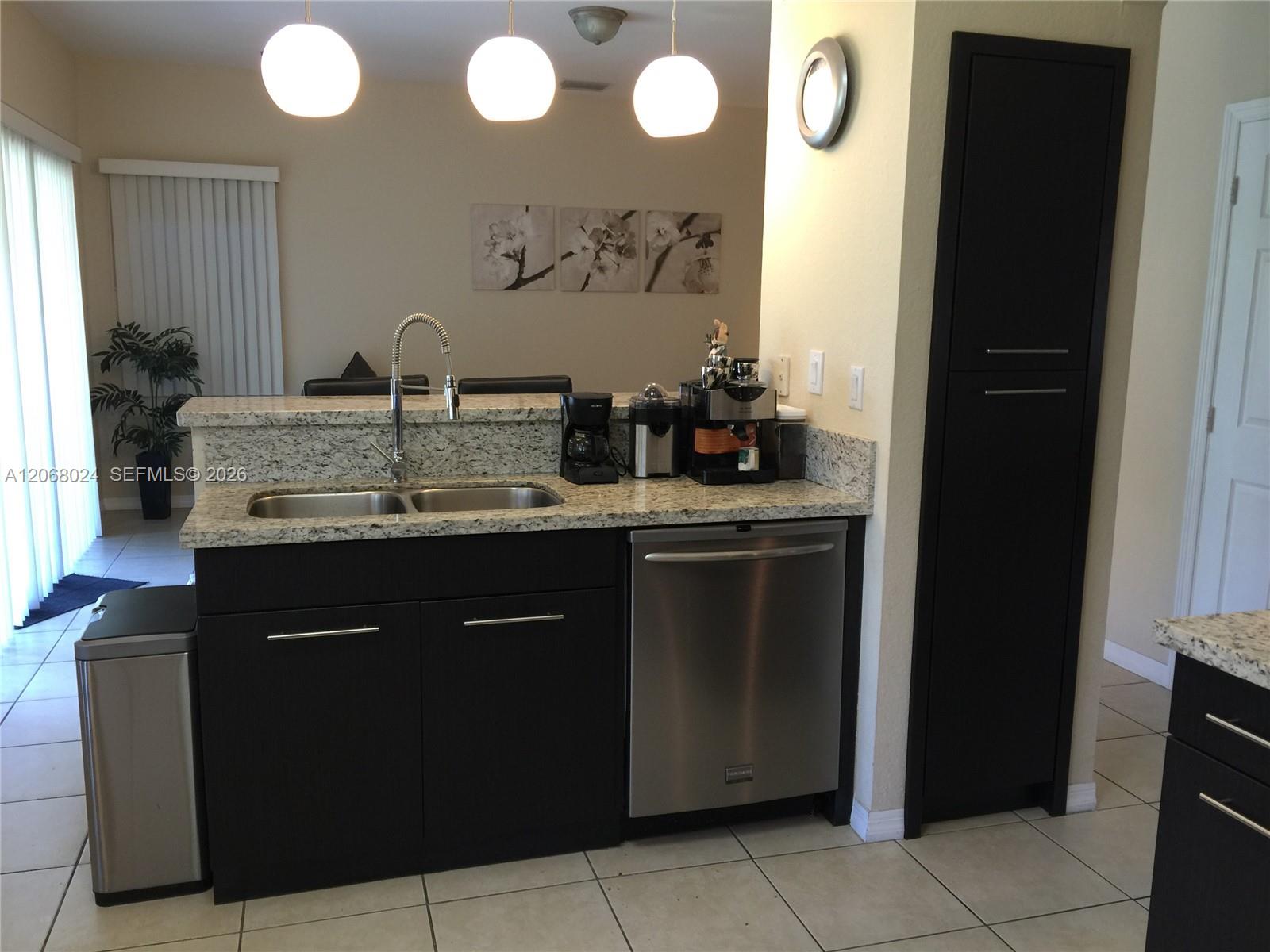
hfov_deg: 61.7
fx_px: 1064
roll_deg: -1.4
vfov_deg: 48.2
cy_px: 476
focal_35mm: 29
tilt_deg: -9.5
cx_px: 635
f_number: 2.2
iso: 40
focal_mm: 4.15
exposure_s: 1/15
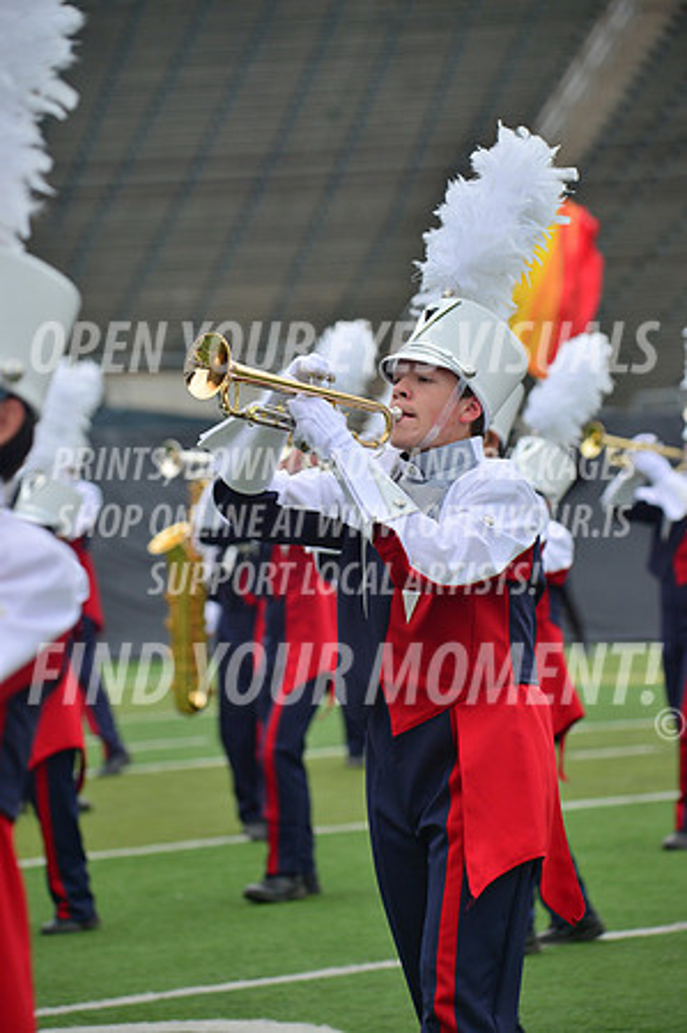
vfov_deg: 11.1
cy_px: 516
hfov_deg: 7.4
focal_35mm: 185
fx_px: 5307
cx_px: 344
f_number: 5.6
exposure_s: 1/1000
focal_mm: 185
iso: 200
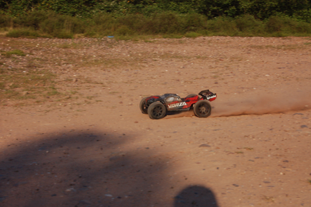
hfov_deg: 26.0
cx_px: 156
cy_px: 104
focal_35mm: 78
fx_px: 673
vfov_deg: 17.5
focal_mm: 52
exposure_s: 1/500
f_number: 5.6
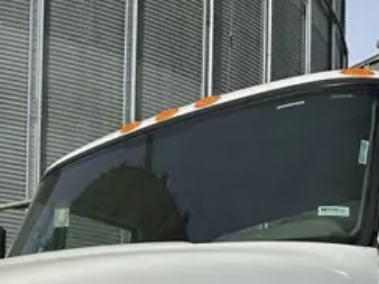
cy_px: 459
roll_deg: -0.8
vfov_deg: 14.3
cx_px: 197
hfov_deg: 20.7
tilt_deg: +3.1
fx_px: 1040
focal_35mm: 95
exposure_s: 1/5000
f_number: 1.78
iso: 80
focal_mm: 6.86
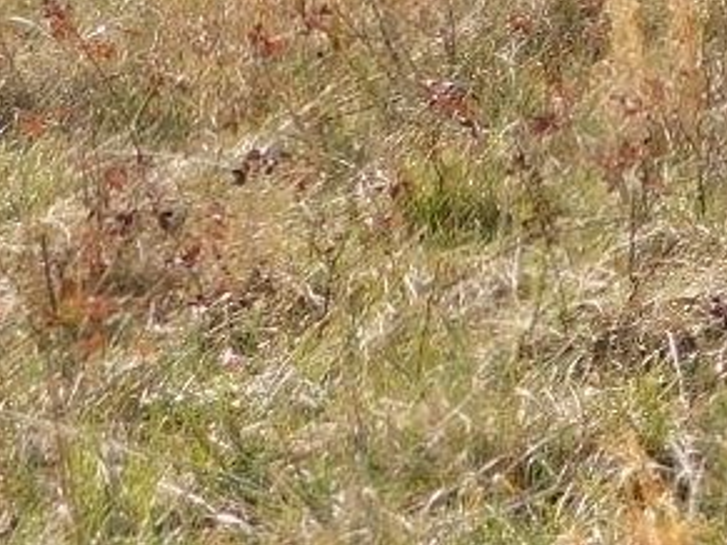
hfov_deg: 5.0
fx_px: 8187
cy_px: -872
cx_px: 1254
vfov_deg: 3.7
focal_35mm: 390
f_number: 4.3
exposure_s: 1/500
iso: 125
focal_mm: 12.6
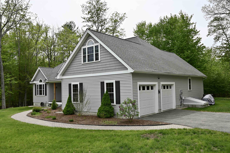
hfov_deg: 62.0
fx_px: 192
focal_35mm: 30
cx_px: 115
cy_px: 76
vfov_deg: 43.5
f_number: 7.1
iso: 100
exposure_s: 1/320
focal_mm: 30
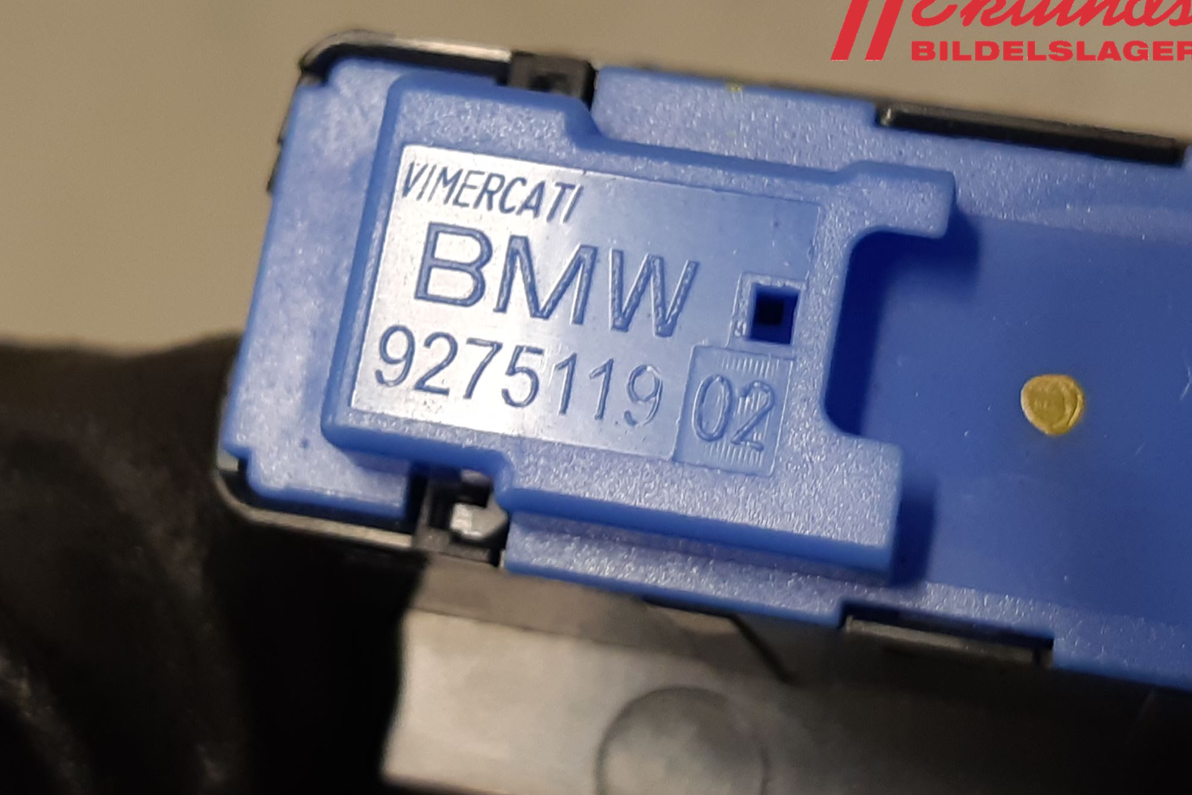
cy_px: 421
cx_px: 583
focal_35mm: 28
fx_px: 927
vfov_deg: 46.4
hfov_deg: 65.5
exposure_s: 1/50
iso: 80
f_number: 1.7
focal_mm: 3.93
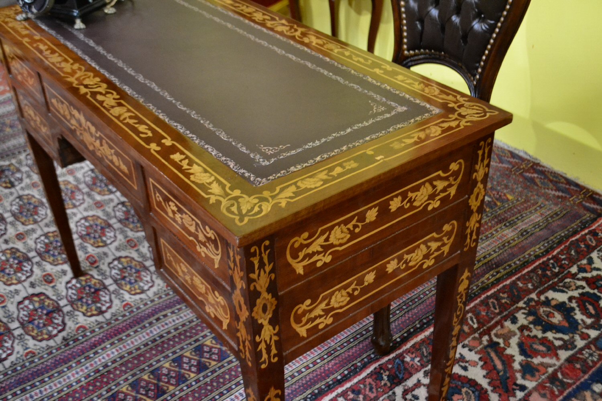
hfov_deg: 49.6
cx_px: 301
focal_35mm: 39
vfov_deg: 34.2
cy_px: 200
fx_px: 652
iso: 3200
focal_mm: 26
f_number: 4.2
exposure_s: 1/50
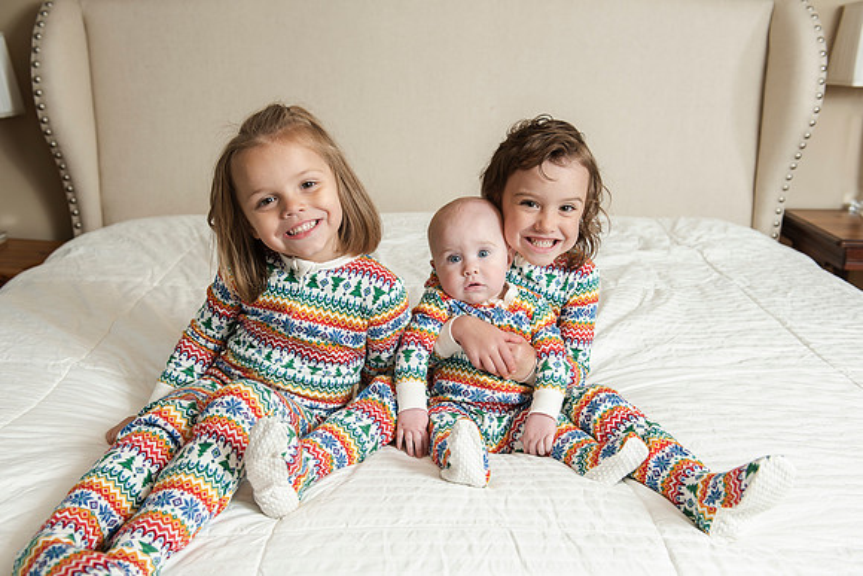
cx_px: 425
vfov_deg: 35.2
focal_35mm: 38
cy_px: 288
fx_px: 907
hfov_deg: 50.9
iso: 400
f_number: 4.5
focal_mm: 35
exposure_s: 1/160
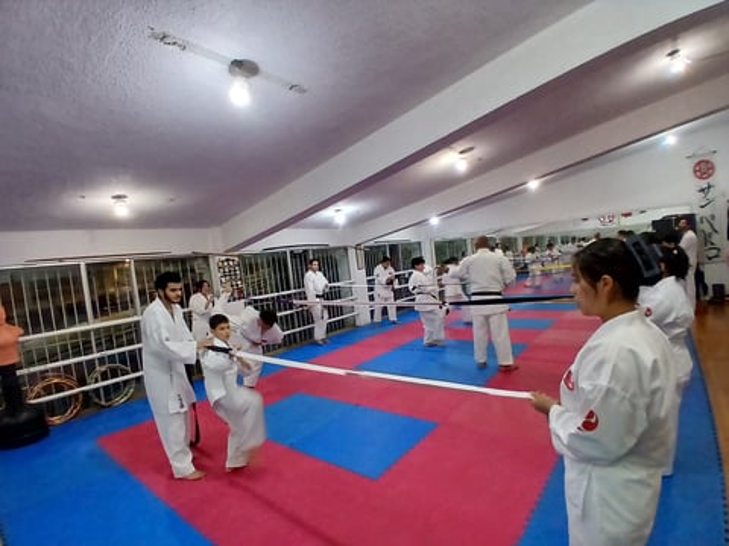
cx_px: 364
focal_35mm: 17
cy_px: 273
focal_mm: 1.4
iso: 250
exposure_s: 1/30
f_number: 2.2
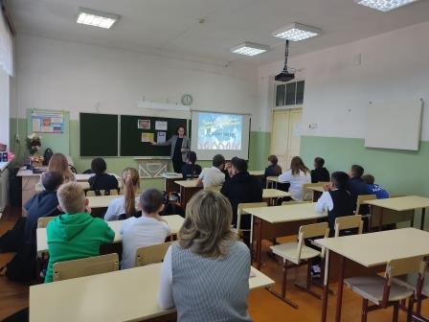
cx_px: 214
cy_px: 161
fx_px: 322
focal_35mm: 26
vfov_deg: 53.1
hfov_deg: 67.3
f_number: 1.79
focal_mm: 4.74
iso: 162
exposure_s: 1/33
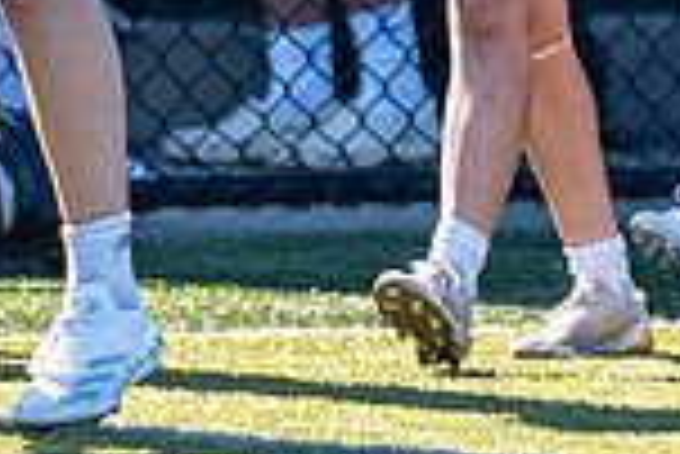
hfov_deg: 1.2
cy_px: -682
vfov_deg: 0.8
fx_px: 31309
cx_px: 1038
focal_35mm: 1656
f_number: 3.2
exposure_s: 1/1000
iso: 200
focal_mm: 200
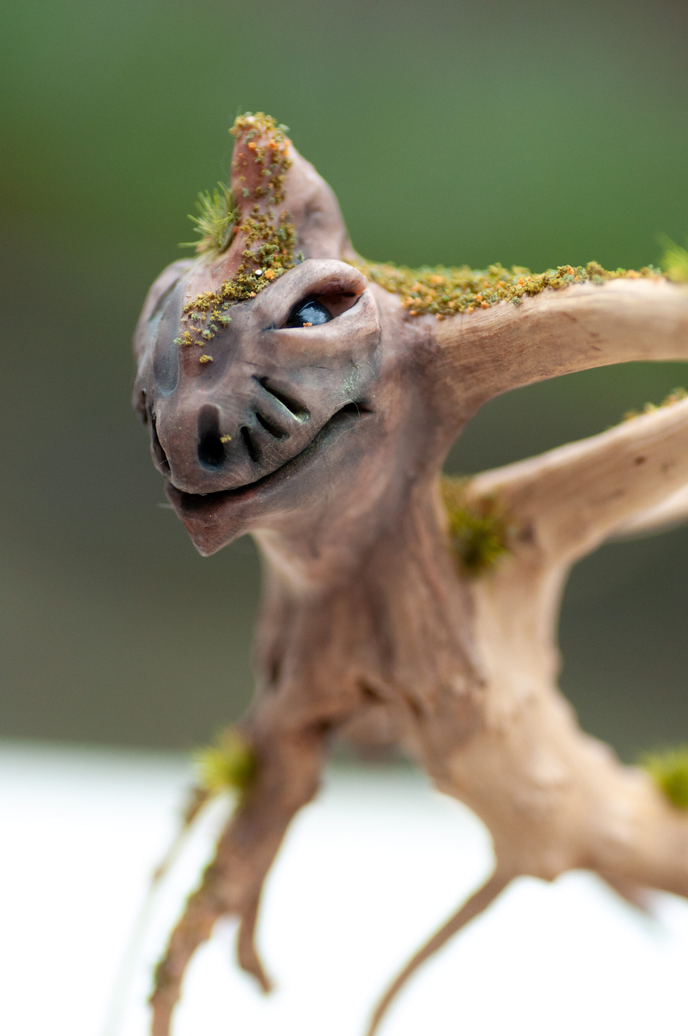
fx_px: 3995
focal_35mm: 139
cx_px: 343
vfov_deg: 14.8
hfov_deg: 9.8
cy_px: 524
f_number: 4.5
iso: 500
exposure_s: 1/1000
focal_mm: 90
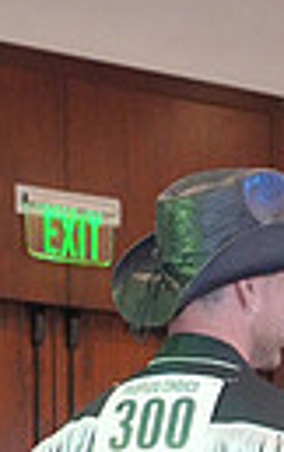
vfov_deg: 11.9
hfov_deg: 8.0
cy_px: 855
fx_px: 1975
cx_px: 440
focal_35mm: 160
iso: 12800
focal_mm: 35
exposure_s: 1/400
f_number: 4
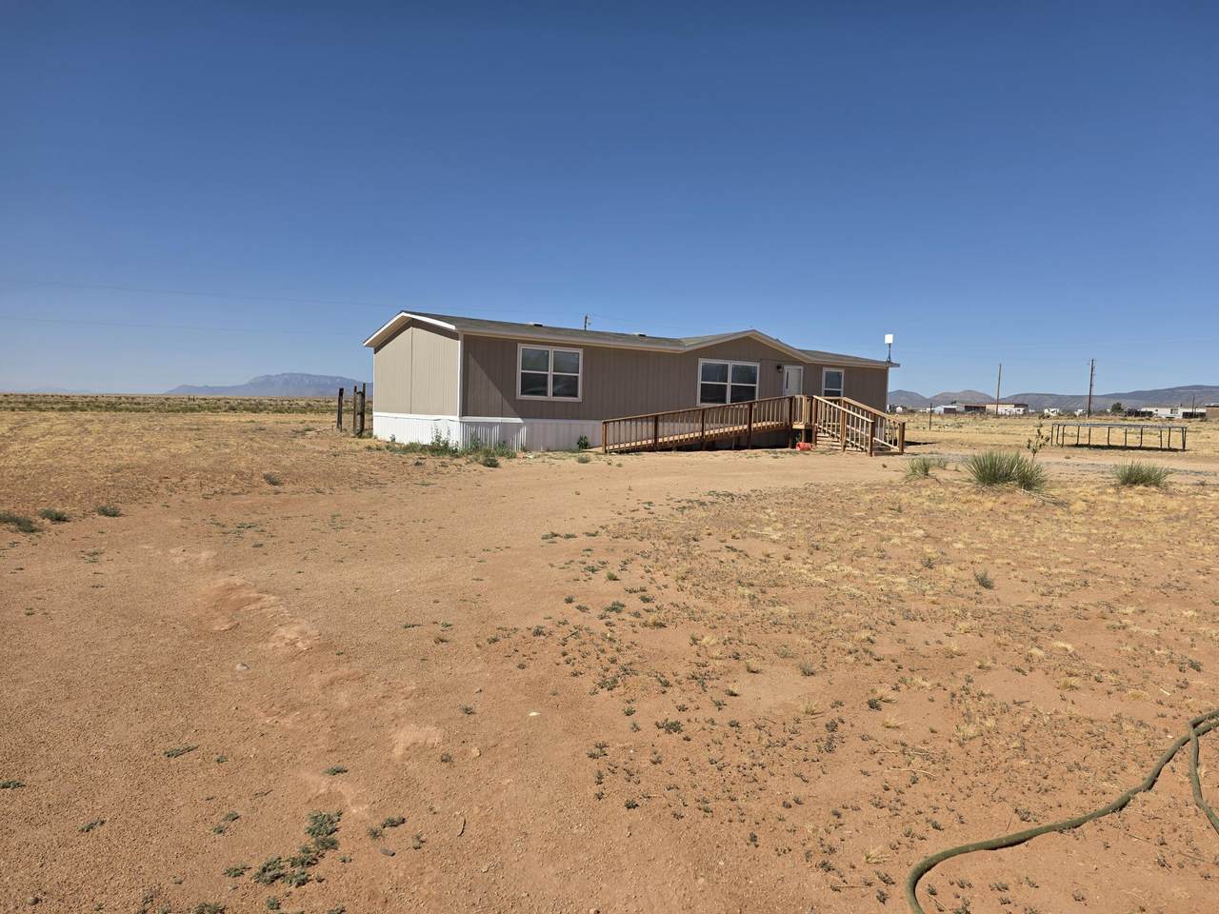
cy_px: 457
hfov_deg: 73.9
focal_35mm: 23
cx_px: 610
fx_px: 810
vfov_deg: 58.9
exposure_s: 1/7944
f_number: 1.7
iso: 64
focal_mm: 6.25
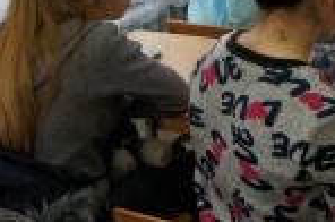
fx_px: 761
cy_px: -36
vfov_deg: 16.0
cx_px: 414
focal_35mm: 82
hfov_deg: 22.6
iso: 200
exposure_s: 1/50
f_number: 5.6
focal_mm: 18
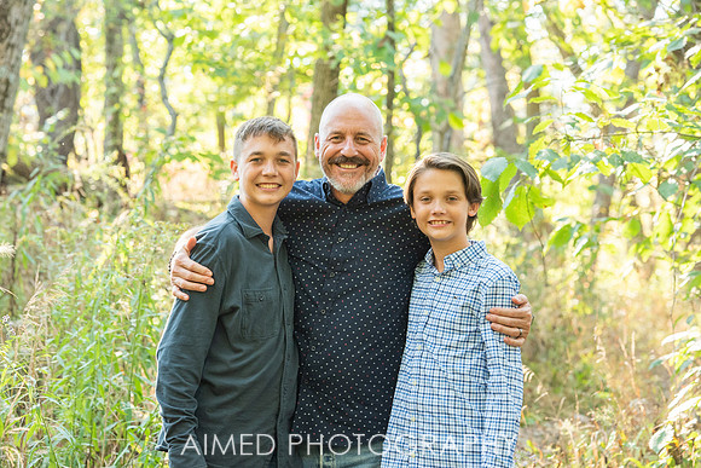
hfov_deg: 16.2
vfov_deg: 10.8
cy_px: 221
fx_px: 2466
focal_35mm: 127
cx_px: 331
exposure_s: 1/250
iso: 1250
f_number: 6.3
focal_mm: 120
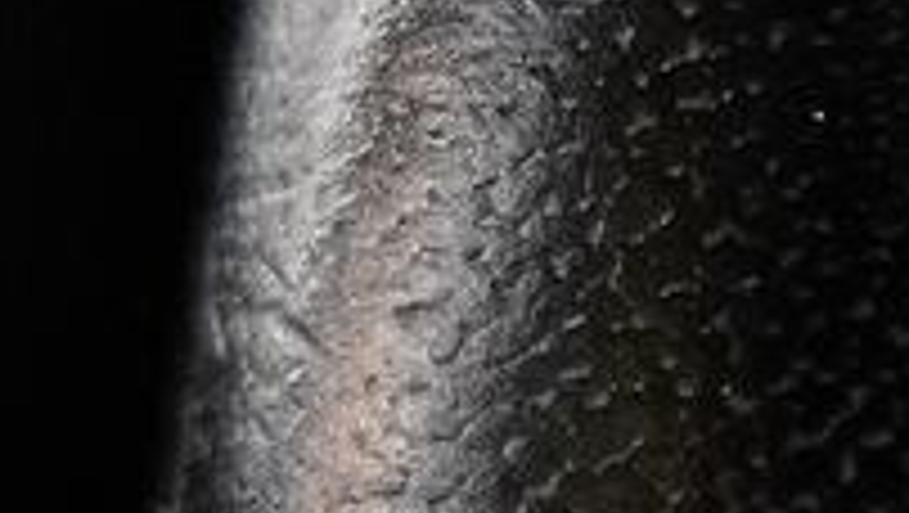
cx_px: 2660
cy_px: 1328
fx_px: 5789
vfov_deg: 4.9
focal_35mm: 240
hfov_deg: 7.8
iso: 800
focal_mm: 29.1
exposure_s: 1/30
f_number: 3.5
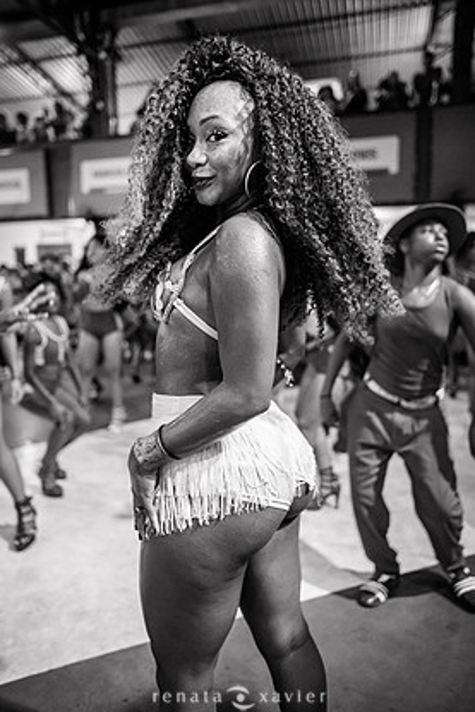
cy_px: 341
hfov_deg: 49.6
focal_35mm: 26
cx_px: 237
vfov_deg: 69.3
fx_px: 514
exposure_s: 1/320
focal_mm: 24
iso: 1600
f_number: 1.8
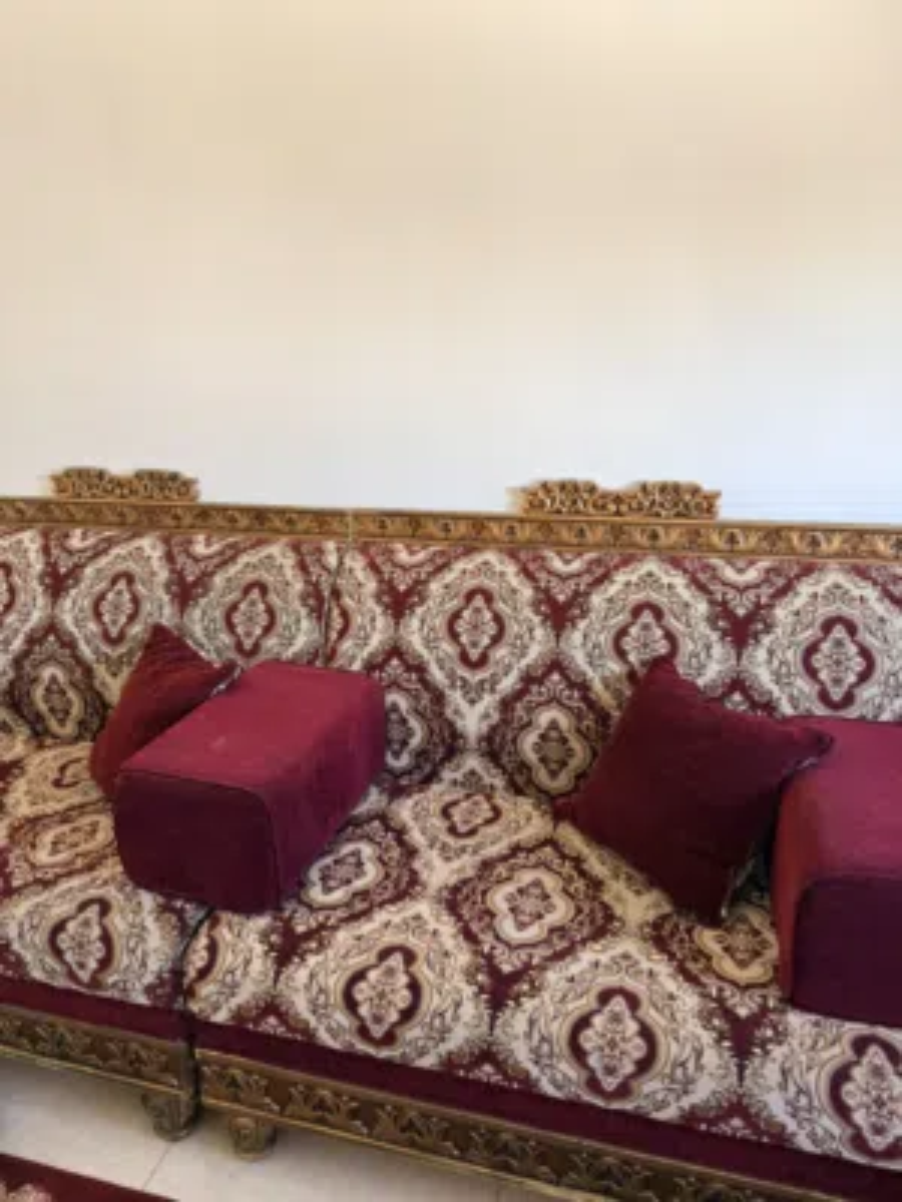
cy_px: 601
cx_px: 451
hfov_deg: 56.8
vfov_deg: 71.6
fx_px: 834
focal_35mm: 24
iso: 200
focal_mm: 6.76
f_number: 1.78
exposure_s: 1/120
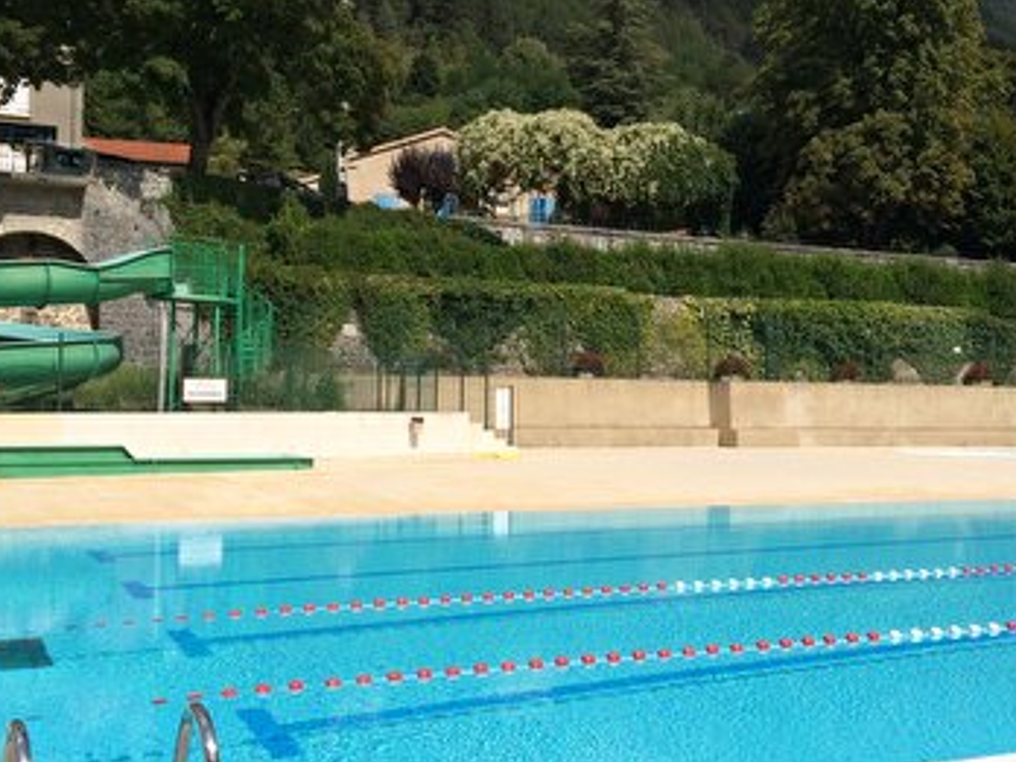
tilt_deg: -0.2
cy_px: 331
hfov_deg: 42.0
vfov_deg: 32.1
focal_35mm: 45
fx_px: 1321
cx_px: 561
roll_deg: -0.8
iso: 32
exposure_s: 1/3731
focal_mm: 4.15
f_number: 2.2
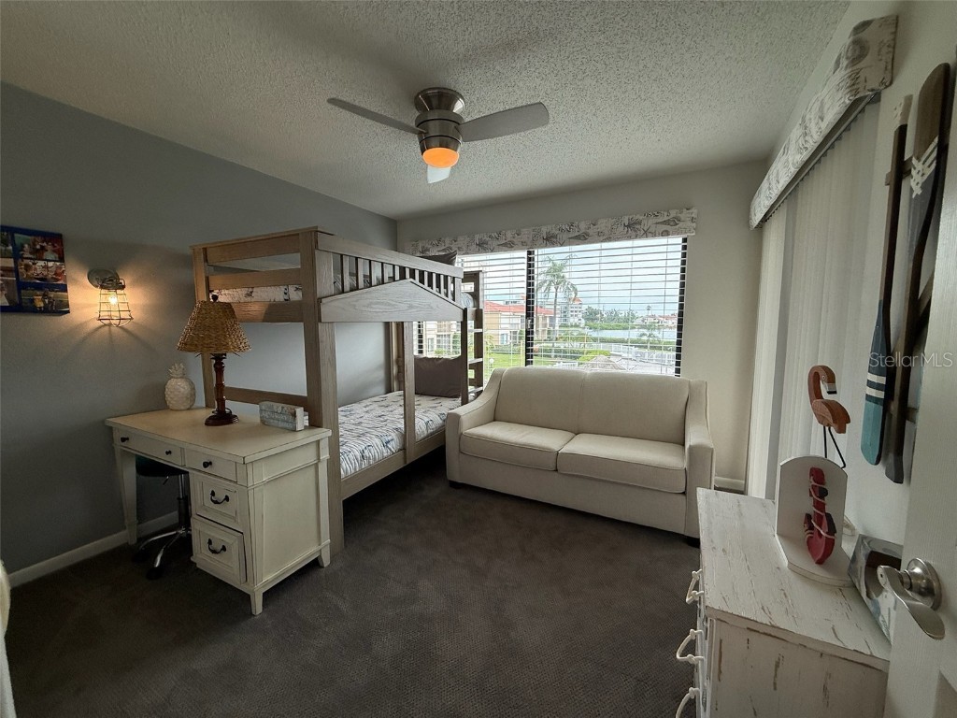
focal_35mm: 14
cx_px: 478
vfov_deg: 85.7
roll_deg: -0.8
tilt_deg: -4.9
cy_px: 359
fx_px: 387
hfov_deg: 102.1
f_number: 2.2
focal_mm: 2.22
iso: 64
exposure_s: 1/216
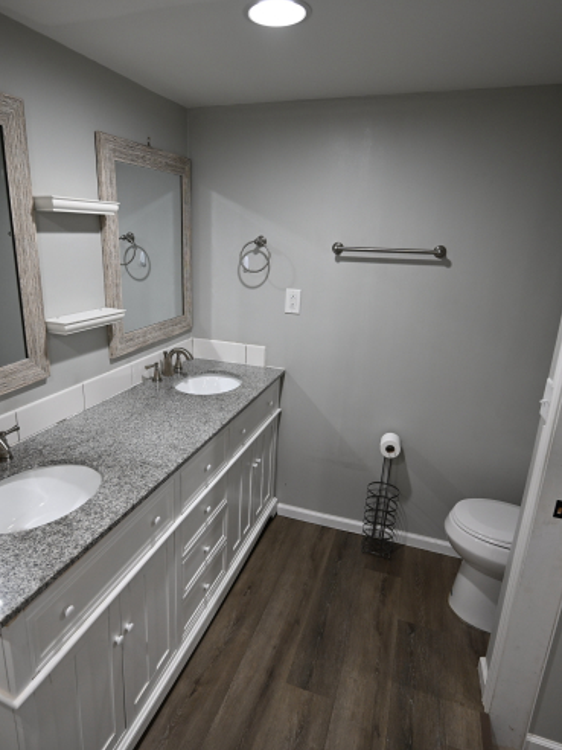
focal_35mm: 22
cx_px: 239
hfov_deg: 60.8
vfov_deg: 76.4
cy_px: 372
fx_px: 476
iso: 640
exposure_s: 1/125
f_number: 4
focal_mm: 15
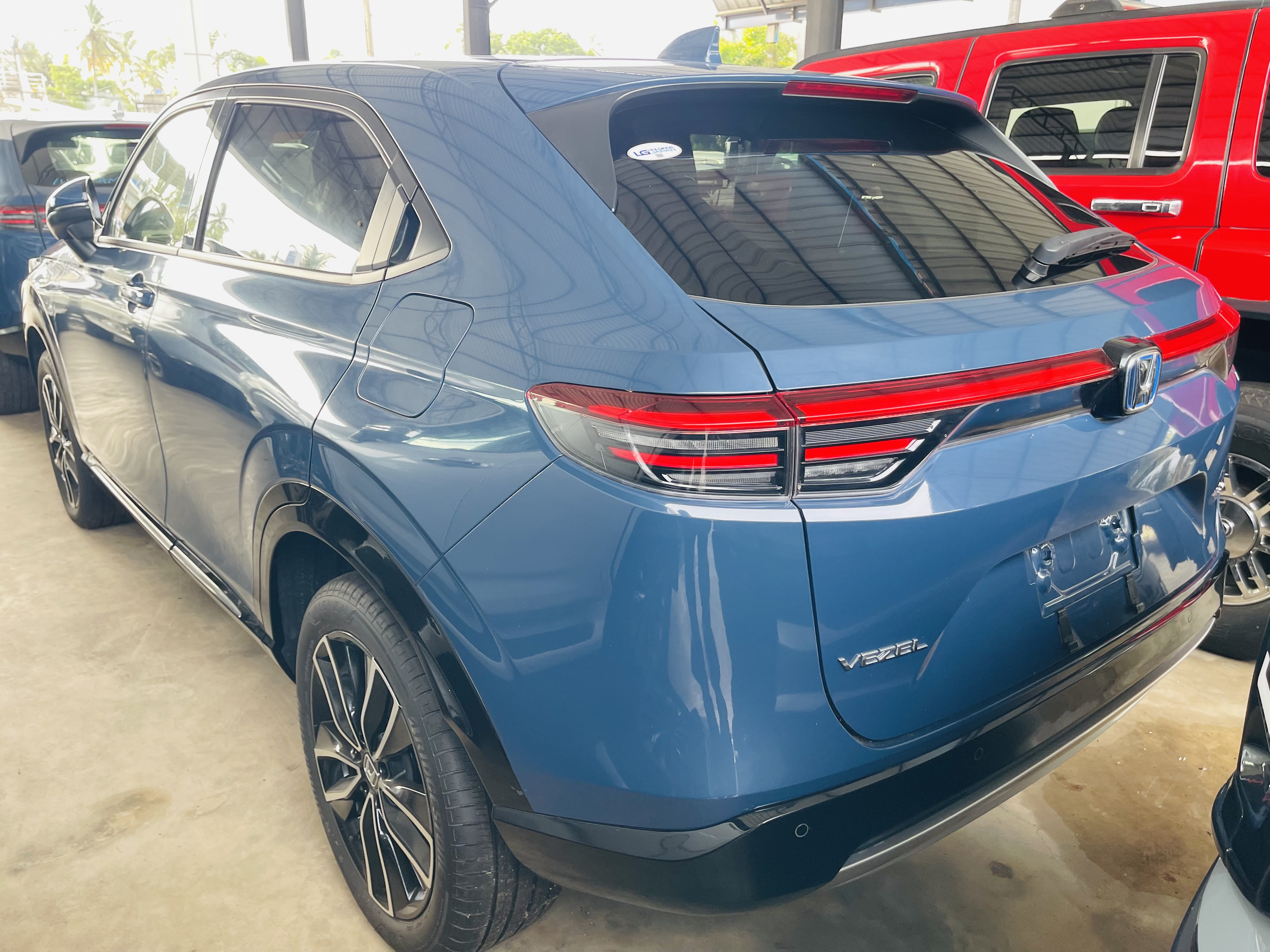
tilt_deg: -18.3
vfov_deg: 54.9
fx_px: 917
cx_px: 635
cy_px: 476
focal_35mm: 25
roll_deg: -0.6
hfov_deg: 69.4
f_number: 1.6
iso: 100
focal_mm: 5.1
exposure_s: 1/121
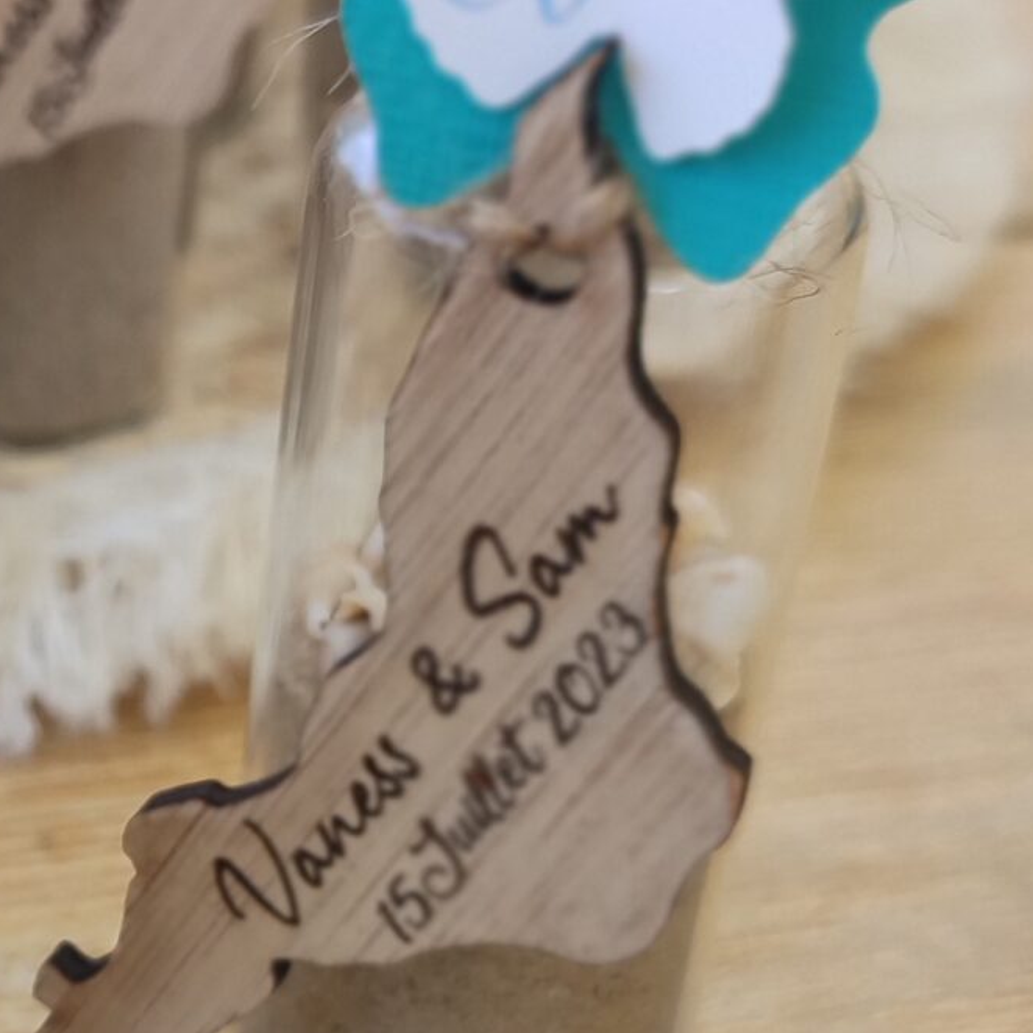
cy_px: 673
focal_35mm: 82
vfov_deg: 21.1
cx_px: -94
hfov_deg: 20.2
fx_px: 2768
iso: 50
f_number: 1.89
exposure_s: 1/155
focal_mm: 5.89
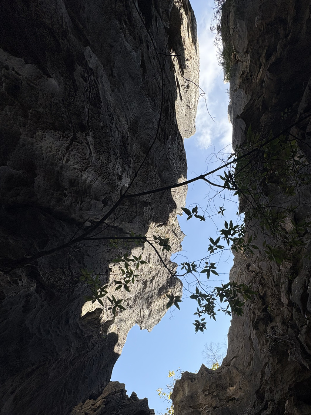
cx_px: 204
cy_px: 277
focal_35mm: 20
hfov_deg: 64.5
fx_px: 240
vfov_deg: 79.1
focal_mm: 2.22
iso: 40
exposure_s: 1/944
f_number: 2.2
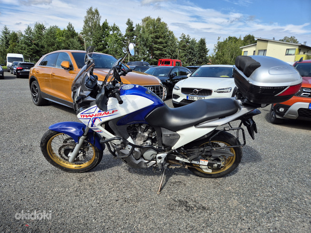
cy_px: 116
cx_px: 156
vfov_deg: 58.9
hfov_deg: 73.9
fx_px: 207
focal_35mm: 23
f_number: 1.8
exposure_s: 1/1300
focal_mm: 5.4
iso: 25
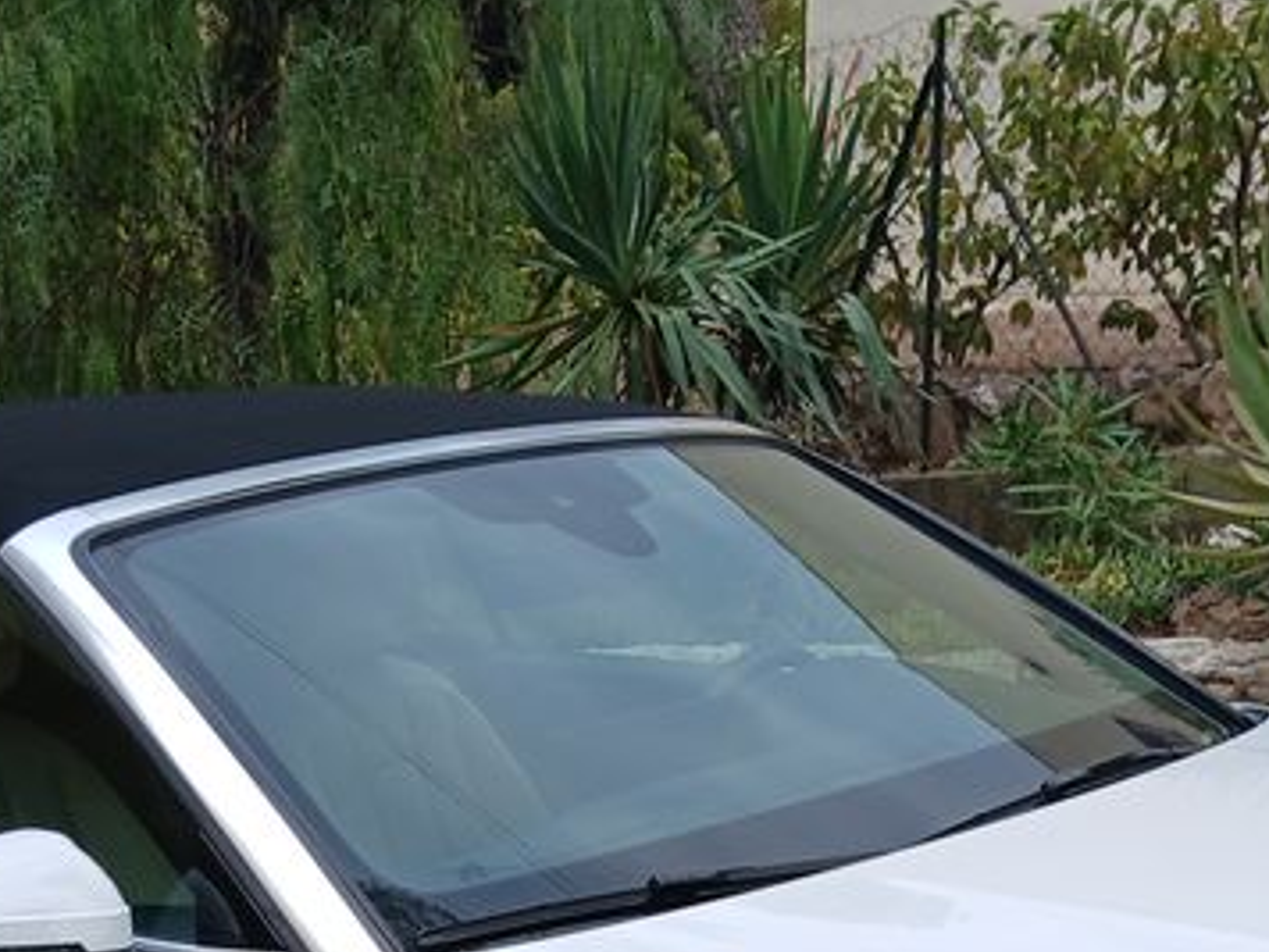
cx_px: 588
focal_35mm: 73
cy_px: 1319
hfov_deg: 26.7
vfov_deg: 18.4
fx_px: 2676
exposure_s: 1/118
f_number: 1.8
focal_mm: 3.98
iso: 20
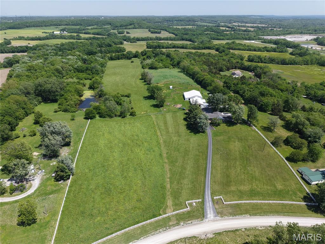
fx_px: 225
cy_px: 122
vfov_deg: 56.8
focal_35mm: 24
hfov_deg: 71.6
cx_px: 162
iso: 120
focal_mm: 8.67
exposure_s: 1/2500
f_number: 1.8
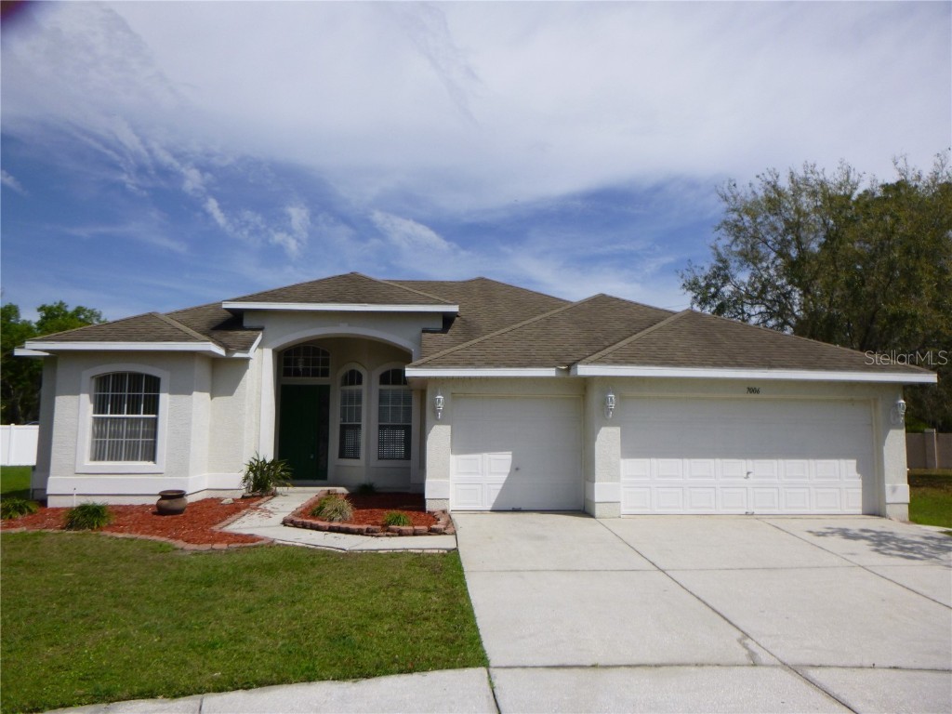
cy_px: 357
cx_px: 476
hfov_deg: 69.4
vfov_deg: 54.9
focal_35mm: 25
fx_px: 688
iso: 100
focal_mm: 4.5
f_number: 3.9
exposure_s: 1/1000
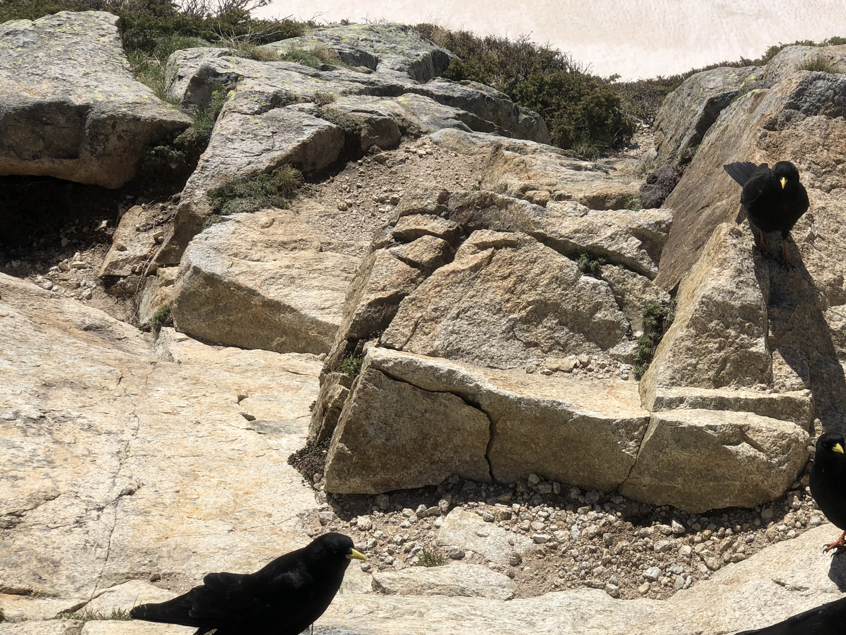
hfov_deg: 27.7
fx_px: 1711
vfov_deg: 21.0
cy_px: 338
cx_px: 542
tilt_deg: -38.8
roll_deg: +1.9
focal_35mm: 70
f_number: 2.4
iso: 16
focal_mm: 6
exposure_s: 1/2288
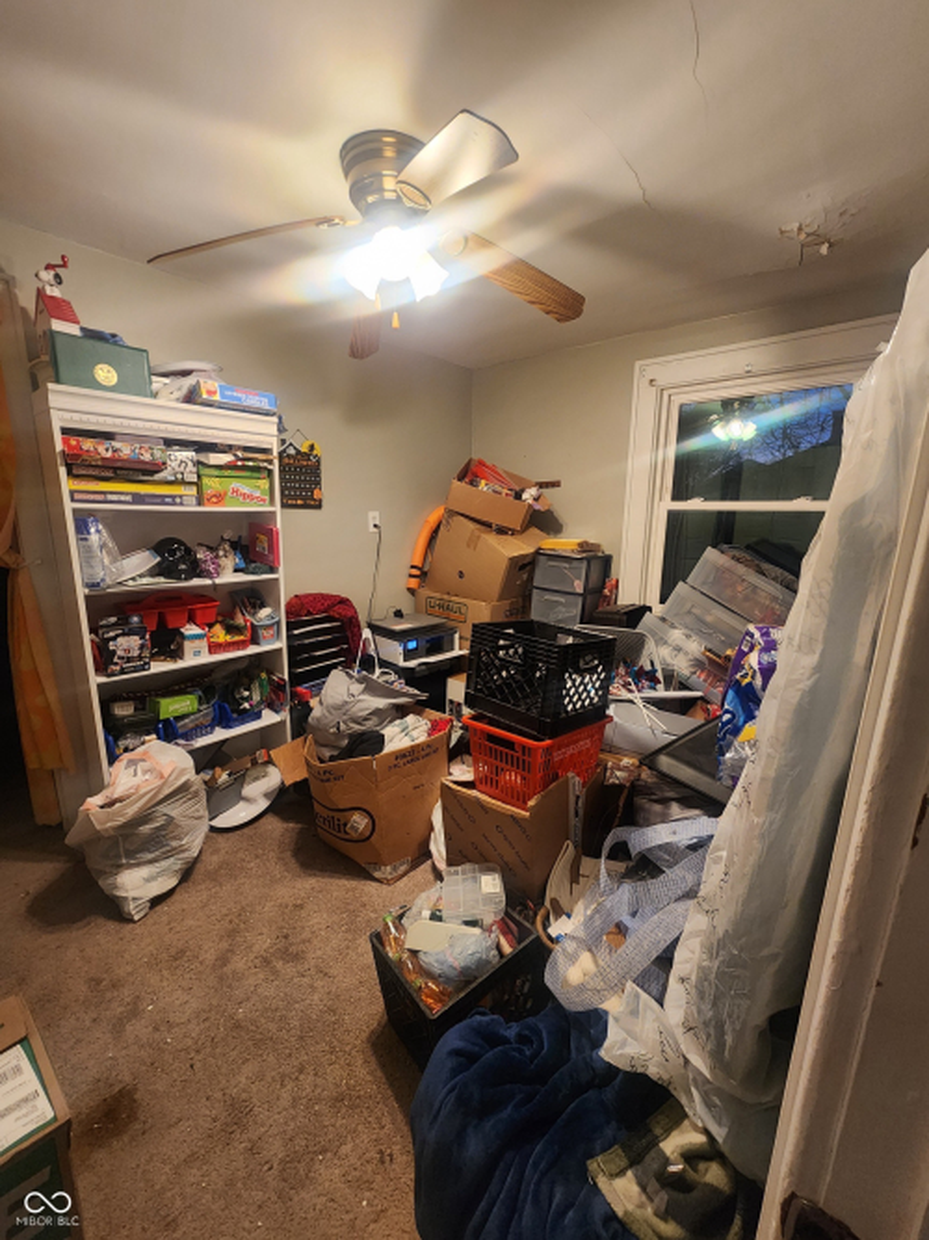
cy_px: 620
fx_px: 465
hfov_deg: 89.9
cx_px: 464
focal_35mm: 13
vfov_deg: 106.2
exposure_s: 1/60
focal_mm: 2.2
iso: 320
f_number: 2.2
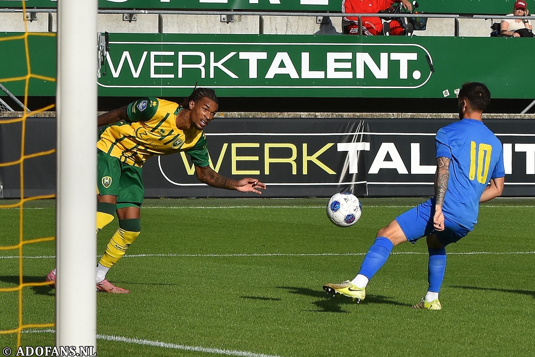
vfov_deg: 13.0
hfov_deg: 19.5
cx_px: 268
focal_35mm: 105
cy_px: 178
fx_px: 1560
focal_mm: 70
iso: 100
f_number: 4
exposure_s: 1/1000
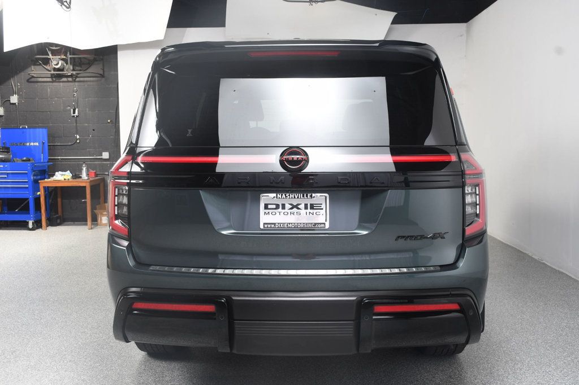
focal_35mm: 39
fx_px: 627
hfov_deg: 49.6
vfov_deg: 34.2
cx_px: 290
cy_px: 192
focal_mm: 26
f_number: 7.1
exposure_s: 1/160
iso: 100
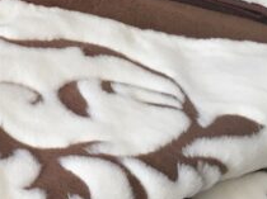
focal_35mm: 83
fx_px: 639
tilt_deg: -36.4
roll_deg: -10.6
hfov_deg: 21.2
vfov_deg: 17.7
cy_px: 53
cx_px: -88
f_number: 2.2
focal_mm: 4.15
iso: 50
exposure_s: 1/33
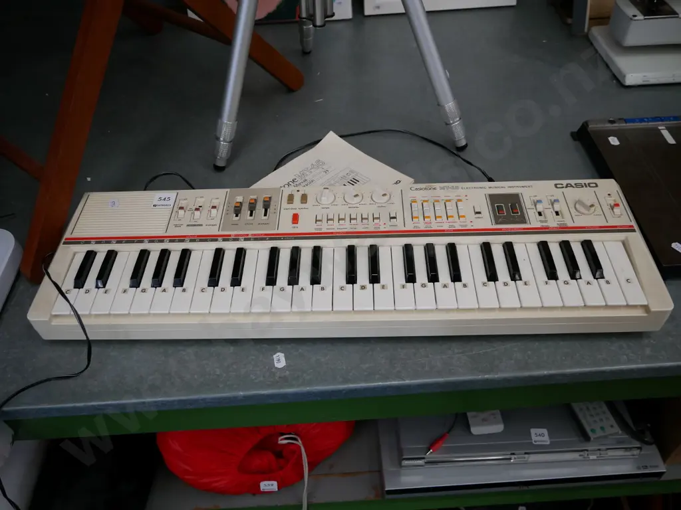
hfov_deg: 60.0
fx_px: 590
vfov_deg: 46.8
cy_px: 255
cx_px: 340
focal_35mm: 30
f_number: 4
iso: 640
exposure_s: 1/60
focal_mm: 15
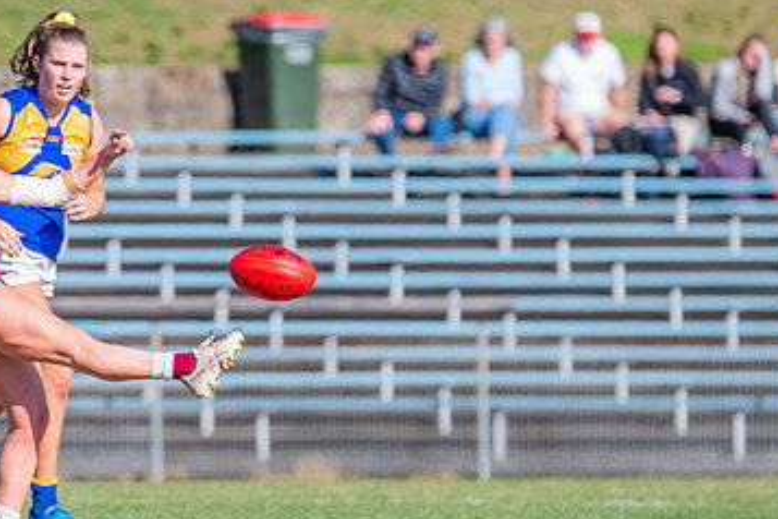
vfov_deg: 1.5
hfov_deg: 2.3
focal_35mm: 908
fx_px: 19621
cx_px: 222
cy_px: 224
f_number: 9
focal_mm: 460
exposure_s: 1/1600
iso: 800
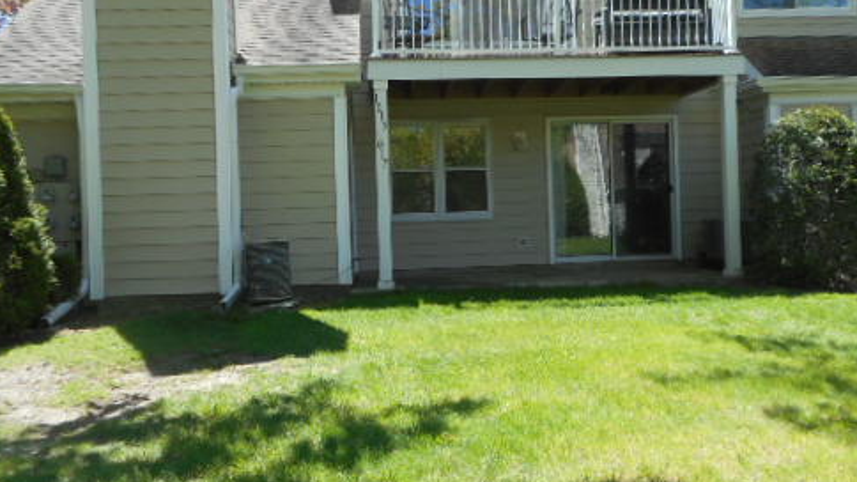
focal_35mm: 36
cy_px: 222
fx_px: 818
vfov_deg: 32.8
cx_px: 466
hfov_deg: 55.2
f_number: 3.7
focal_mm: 4.5
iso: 80
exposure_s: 1/200
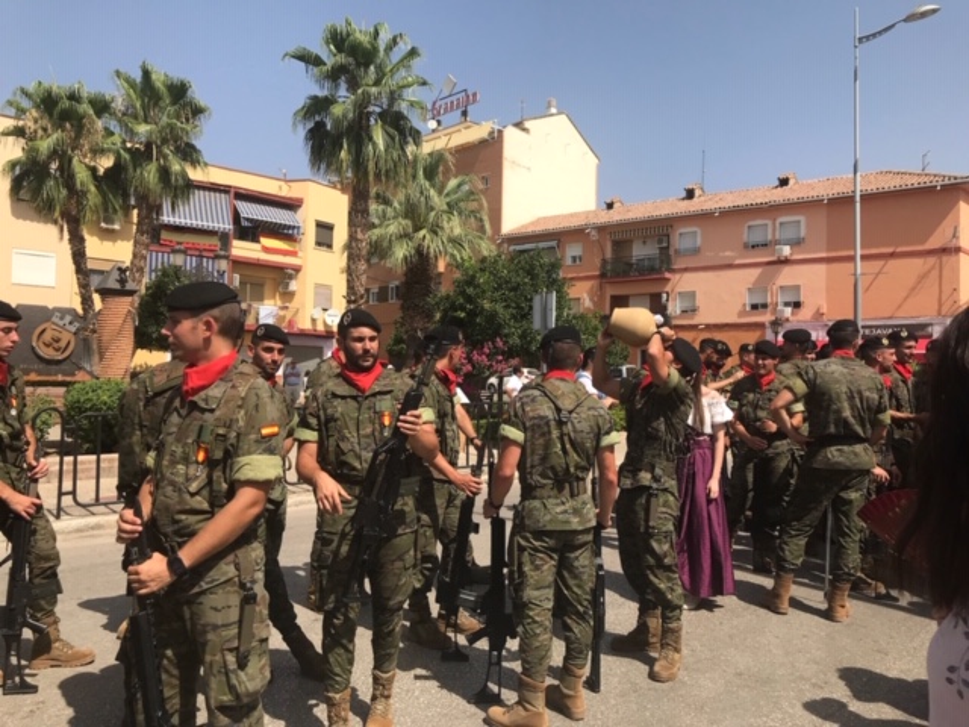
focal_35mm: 28
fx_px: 784
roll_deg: -1.4
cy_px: 364
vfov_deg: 49.7
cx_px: 484
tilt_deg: +2.9
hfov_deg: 63.4
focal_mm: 3.99
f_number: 1.8
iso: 20
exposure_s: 1/2227
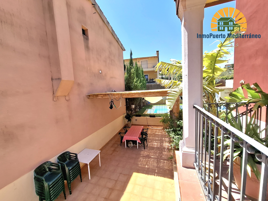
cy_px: 100
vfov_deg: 89.9
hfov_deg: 106.2
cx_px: 134
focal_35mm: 13
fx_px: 101
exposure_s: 1/769
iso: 40
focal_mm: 1.74
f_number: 2.2
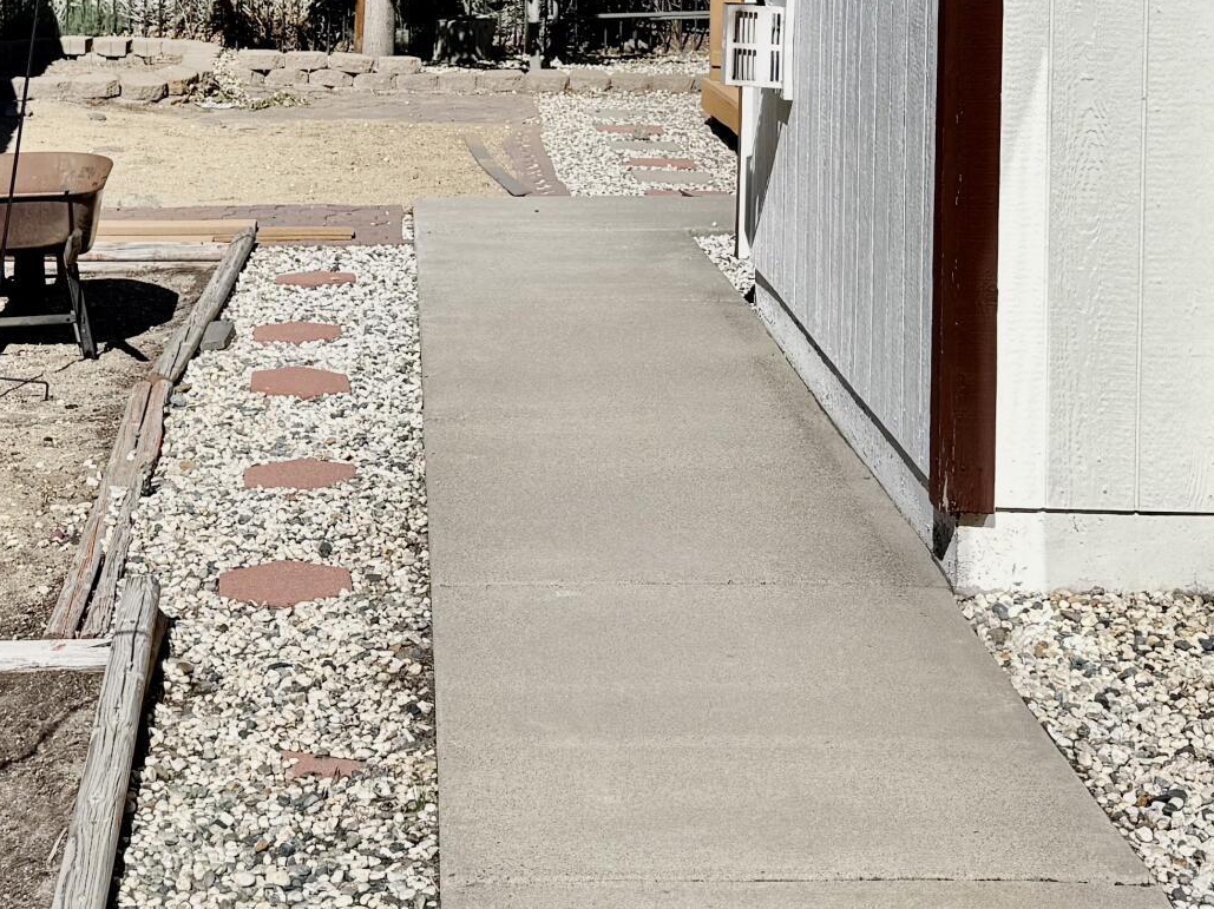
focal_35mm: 70
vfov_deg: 20.1
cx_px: 460
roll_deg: -0.7
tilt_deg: -0.7
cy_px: -65
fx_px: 2454
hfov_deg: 27.7
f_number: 1.78
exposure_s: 1/10309
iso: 80
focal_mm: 6.76
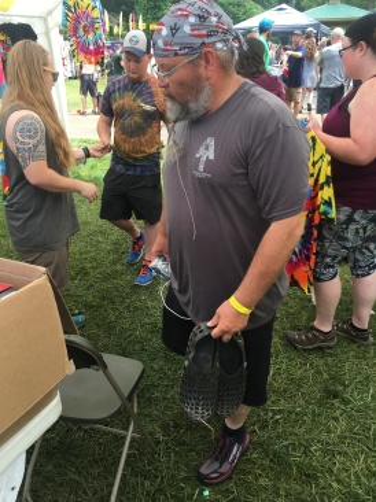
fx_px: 420
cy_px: 251
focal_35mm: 29
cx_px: 188
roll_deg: -0.2
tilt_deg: -25.2
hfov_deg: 48.2
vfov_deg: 61.7
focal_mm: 4.15
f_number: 2.2
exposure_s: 1/213
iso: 25
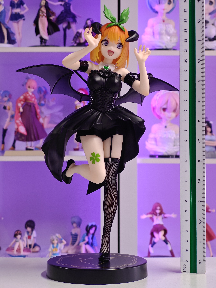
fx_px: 666
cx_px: 108
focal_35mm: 80
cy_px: 144
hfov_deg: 18.4
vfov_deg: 24.4
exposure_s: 1/20.1
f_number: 2.4
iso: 400
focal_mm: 7.48
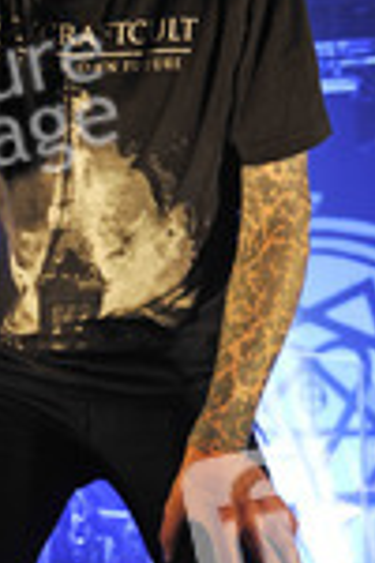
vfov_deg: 25.3
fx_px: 1250
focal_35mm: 80
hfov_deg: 16.8
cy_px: 312
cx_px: 36
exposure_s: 1/160
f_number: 2.8
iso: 1600
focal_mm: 30
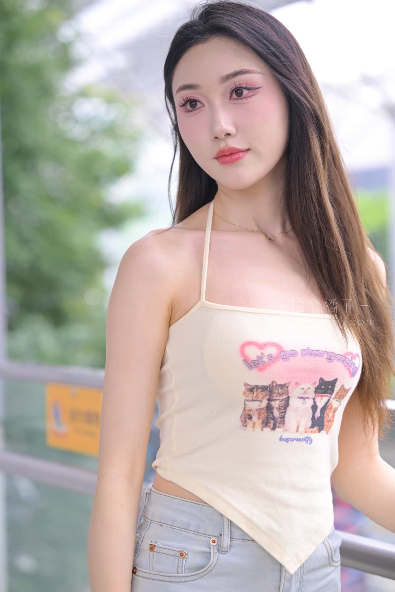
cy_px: 296
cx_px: 198
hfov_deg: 15.9
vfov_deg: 23.6
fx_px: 1415
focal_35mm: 86
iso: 500
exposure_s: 1/200
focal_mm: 86
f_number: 3.5
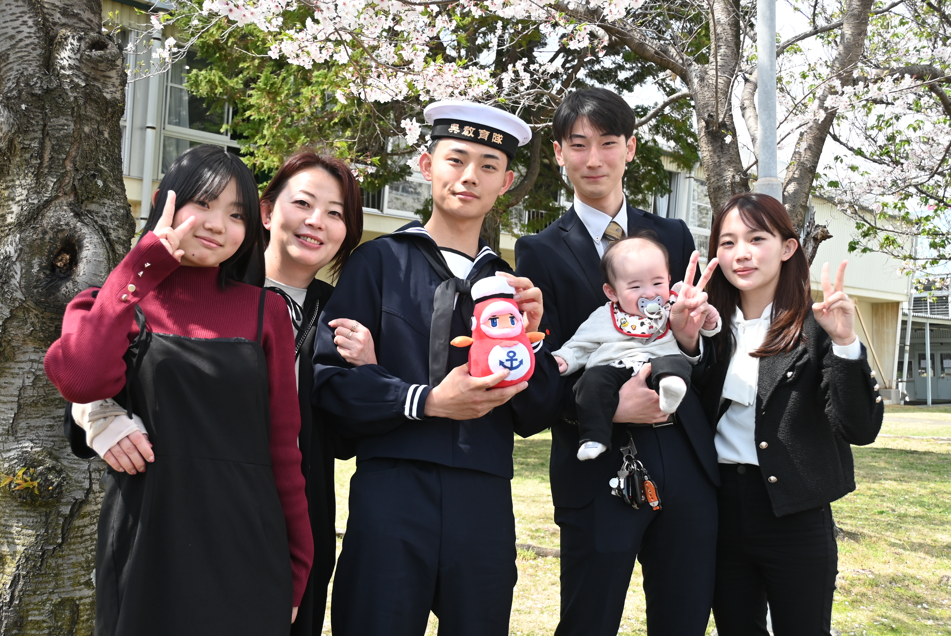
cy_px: 318
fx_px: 1031
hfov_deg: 49.5
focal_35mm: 39
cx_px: 476
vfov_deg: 34.3
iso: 125
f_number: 5.6
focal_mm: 26
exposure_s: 1/250
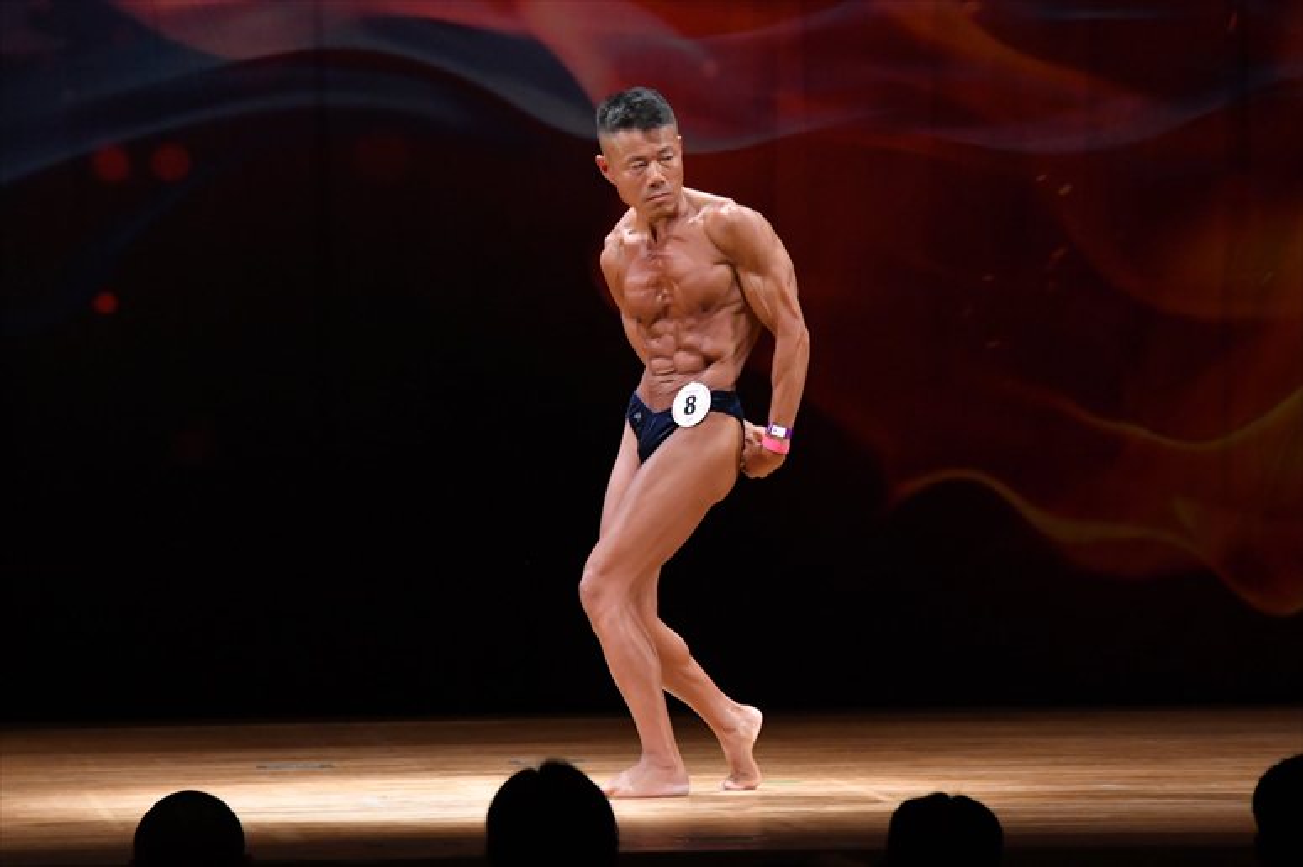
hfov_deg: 8.1
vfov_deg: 5.4
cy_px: 434
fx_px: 9225
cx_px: 652
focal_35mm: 255
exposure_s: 1/400
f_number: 5.6
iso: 4000
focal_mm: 170
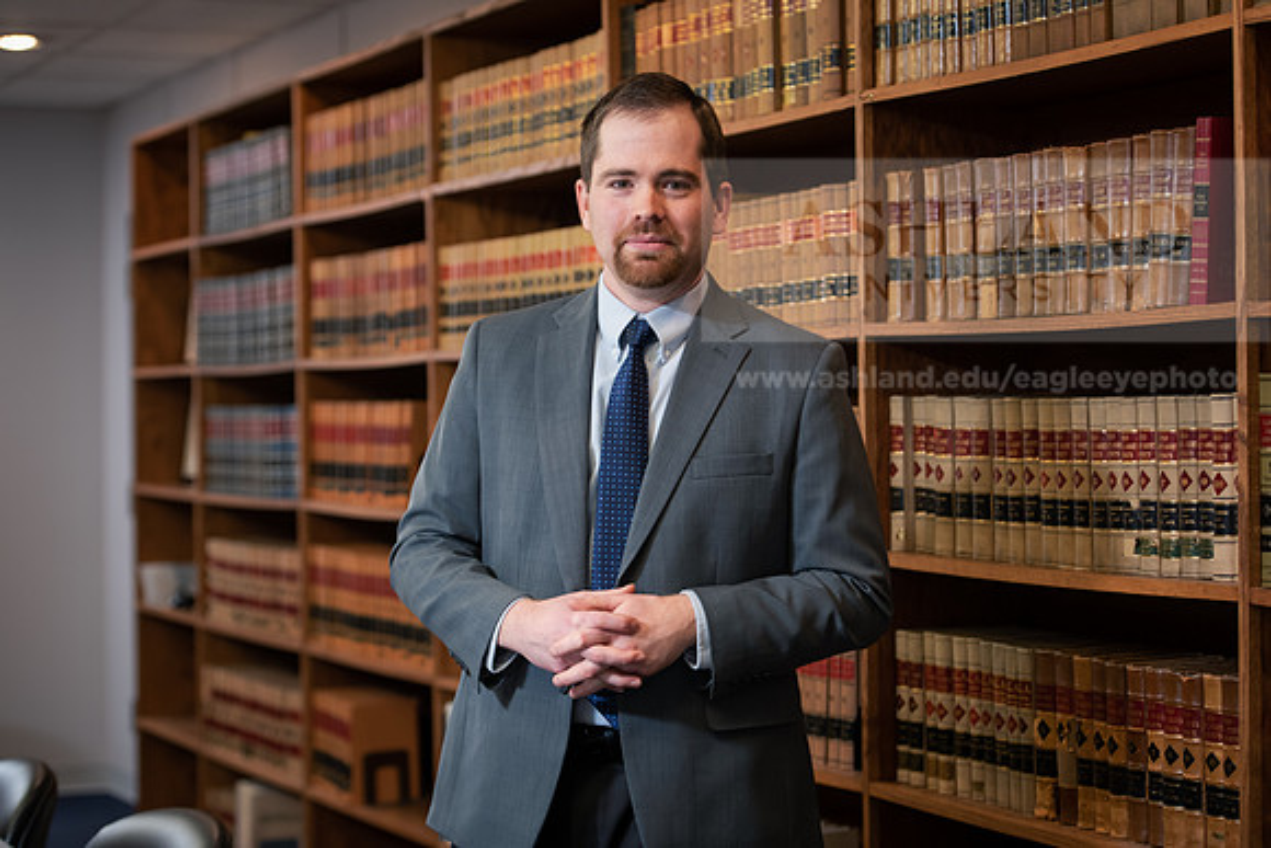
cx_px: 636
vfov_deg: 17.5
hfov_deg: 26.0
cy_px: 424
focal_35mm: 78
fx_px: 2754
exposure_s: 1/125
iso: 800
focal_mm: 78
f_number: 3.2
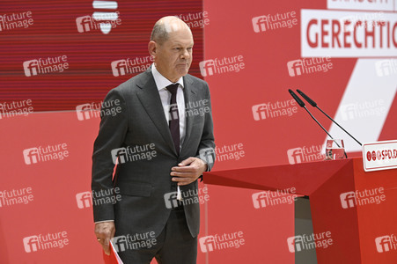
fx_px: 1873
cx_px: 198
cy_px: 132
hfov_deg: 12.1
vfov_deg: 8.1
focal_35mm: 170
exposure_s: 1/1600
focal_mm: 170
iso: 2500
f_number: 5
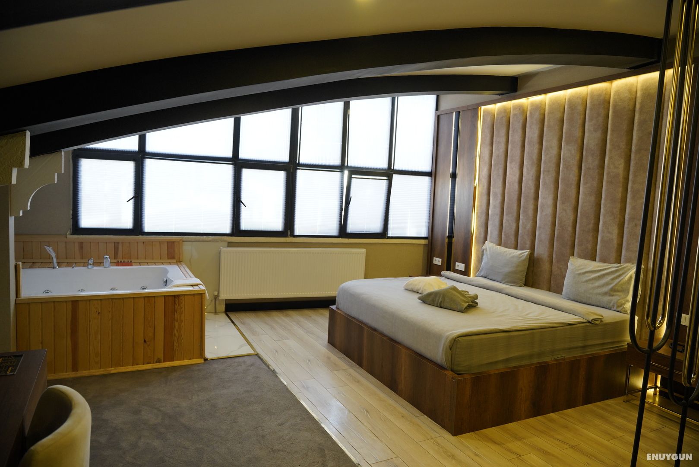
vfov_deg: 53.2
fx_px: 466
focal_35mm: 24
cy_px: 234
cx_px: 350
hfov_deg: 73.7
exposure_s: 1/100
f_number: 3.5
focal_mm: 24
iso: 1250
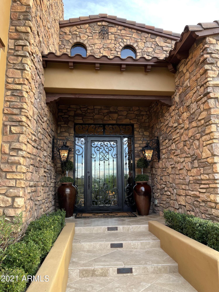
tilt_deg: +9.4
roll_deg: -0.1
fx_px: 219
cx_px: 110
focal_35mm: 26
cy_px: 146
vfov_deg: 67.3
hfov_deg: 53.1
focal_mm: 5.1
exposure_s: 1/121
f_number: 1.6
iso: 40
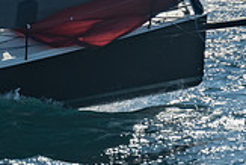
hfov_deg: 2.8
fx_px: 4924
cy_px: -39
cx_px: -210
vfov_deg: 1.9
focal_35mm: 720
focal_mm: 110
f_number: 6.3
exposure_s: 1/500
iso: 160
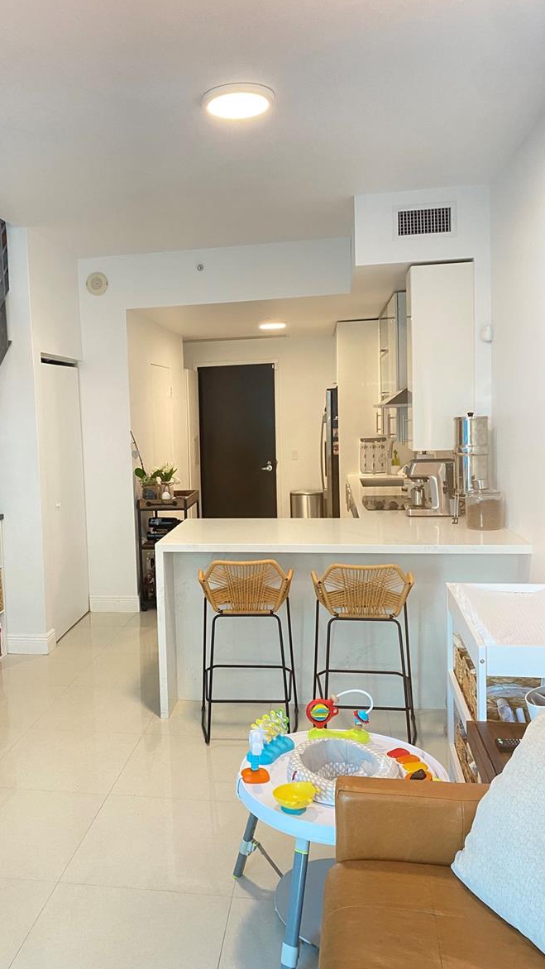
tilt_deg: -3.5
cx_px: 194
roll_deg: +0.8
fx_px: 745
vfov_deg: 66.1
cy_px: 479
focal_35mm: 29
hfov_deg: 39.8
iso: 200
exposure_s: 1/60
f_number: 1.8
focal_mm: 4.25
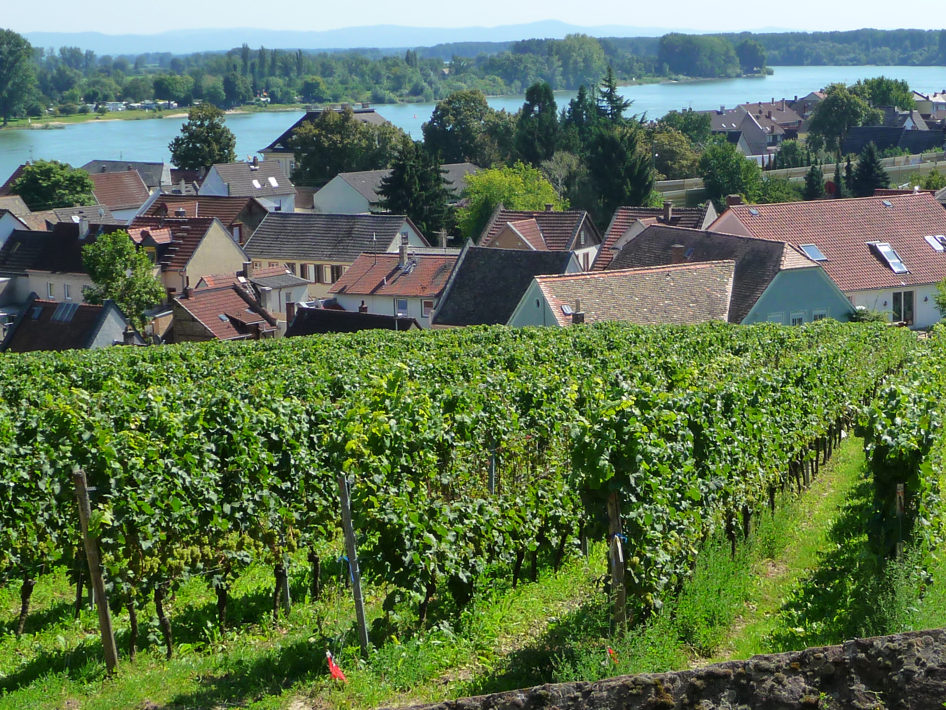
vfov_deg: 21.0
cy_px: 357
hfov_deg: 27.5
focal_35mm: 70
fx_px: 1913
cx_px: 662
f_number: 4.1
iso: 160
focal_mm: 7.6
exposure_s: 1/800
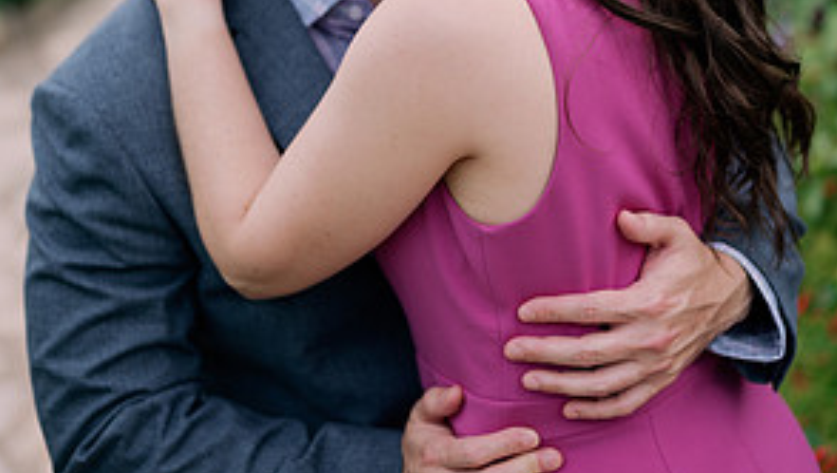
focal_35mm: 80
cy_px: 83
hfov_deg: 26.5
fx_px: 1777
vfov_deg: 15.0
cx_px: 414
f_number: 2
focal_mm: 50
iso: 160
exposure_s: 1/800
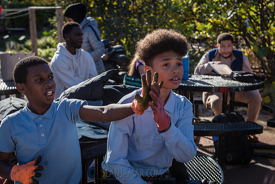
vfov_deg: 21.9
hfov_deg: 32.4
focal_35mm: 62
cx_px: 138
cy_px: 92
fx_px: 474
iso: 100
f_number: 5
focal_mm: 62
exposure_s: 1/500
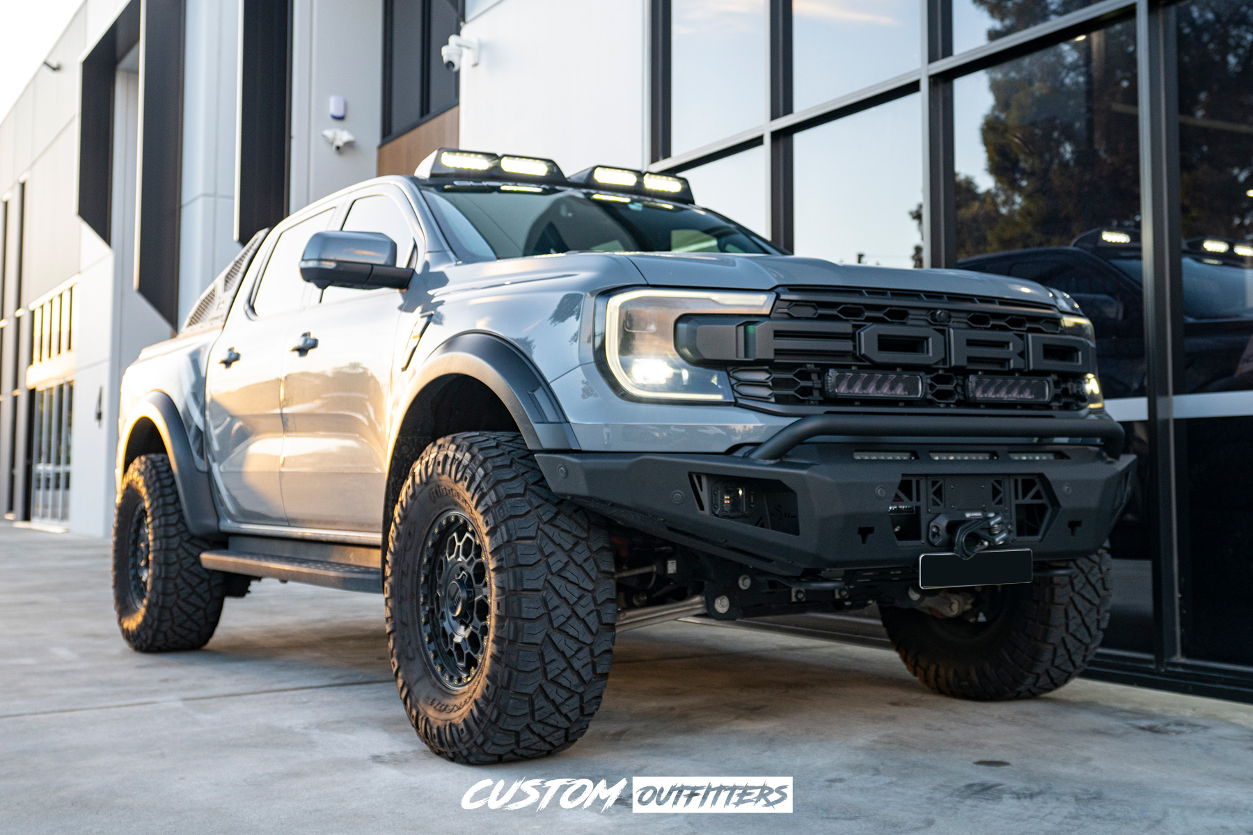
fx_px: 1114
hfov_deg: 58.7
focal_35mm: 32
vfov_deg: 41.1
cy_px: 418
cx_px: 626
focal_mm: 32
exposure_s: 1/60
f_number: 4
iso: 500
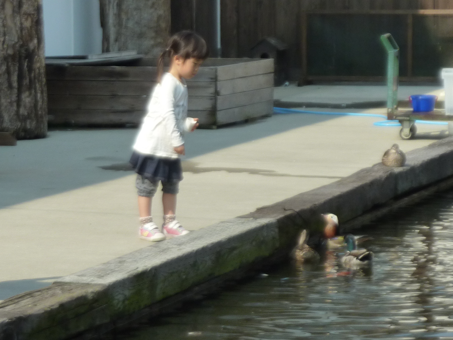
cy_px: 170
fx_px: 2800
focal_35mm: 214
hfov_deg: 9.2
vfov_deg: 6.9
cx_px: 226
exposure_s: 1/400
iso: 125
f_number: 4.4
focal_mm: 19.5
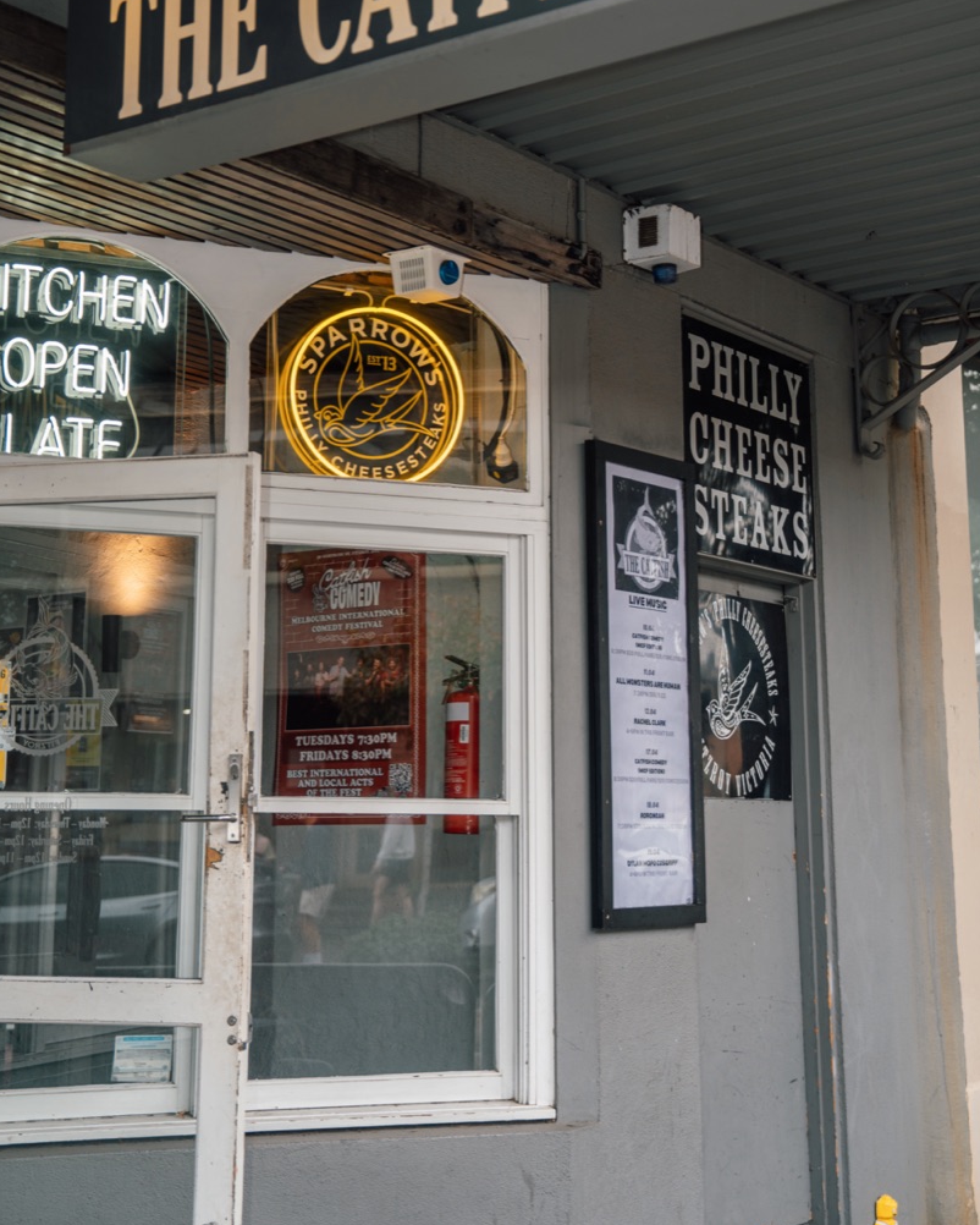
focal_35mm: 59
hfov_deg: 25.8
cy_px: 412
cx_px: 421
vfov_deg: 31.7
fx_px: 2138
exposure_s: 1/80
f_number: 2.8
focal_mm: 45
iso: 125
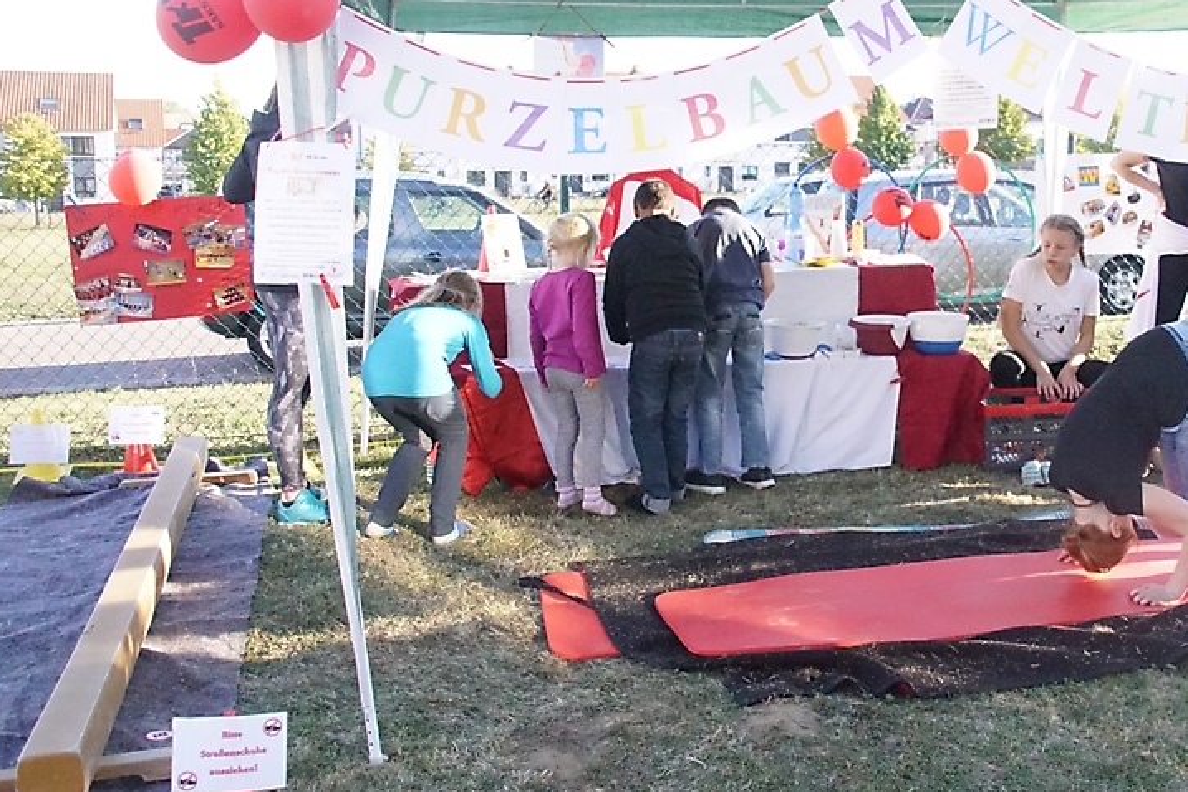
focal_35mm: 46
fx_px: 1518
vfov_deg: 29.2
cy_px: 313
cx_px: 824
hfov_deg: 42.0
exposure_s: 1/4000
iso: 6400
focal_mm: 22
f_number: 4.5
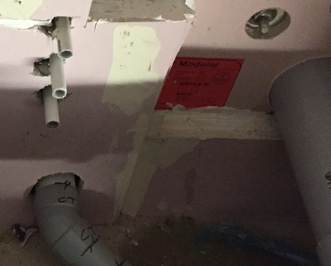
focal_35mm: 84
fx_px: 824
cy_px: 112
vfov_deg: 18.3
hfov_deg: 21.4
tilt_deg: -49.6
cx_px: -45
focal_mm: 4.15
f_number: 2.2
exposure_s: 1/24
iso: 250
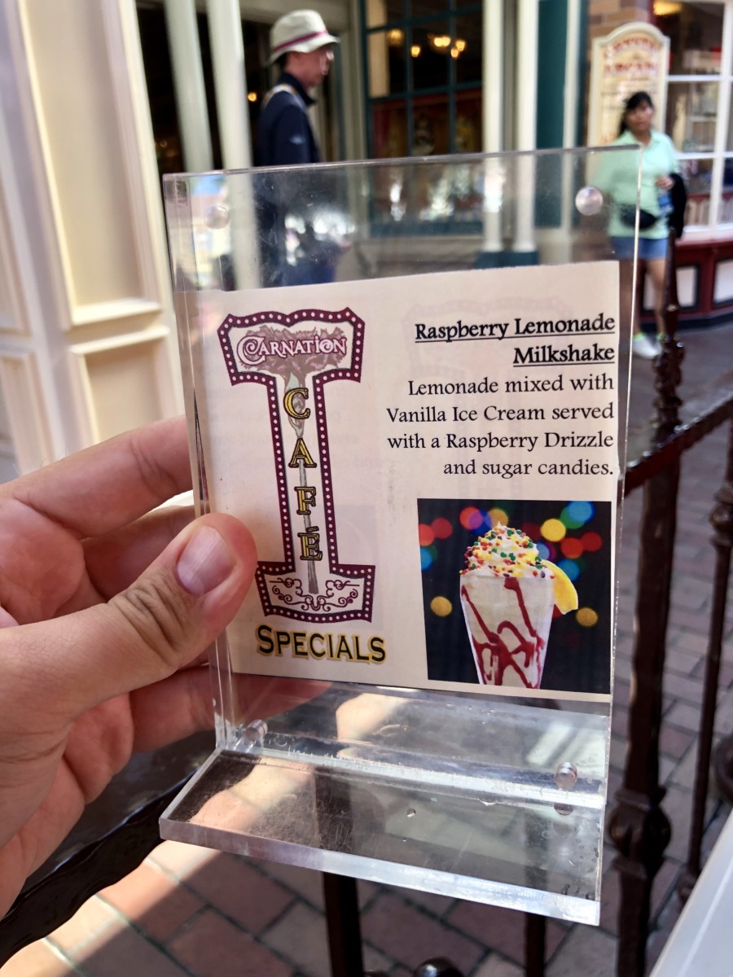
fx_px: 791
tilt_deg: -20.3
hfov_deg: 49.7
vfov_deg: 63.4
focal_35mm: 28
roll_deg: +2.6
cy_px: 488
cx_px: 366
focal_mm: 4
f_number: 1.8
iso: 32
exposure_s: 1/120
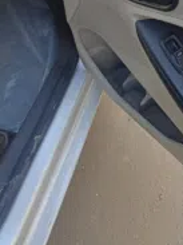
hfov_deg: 39.6
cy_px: 42
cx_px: 136
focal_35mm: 35
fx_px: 247
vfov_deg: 48.9
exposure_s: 1/120
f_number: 2.2
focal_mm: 1.64
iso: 50
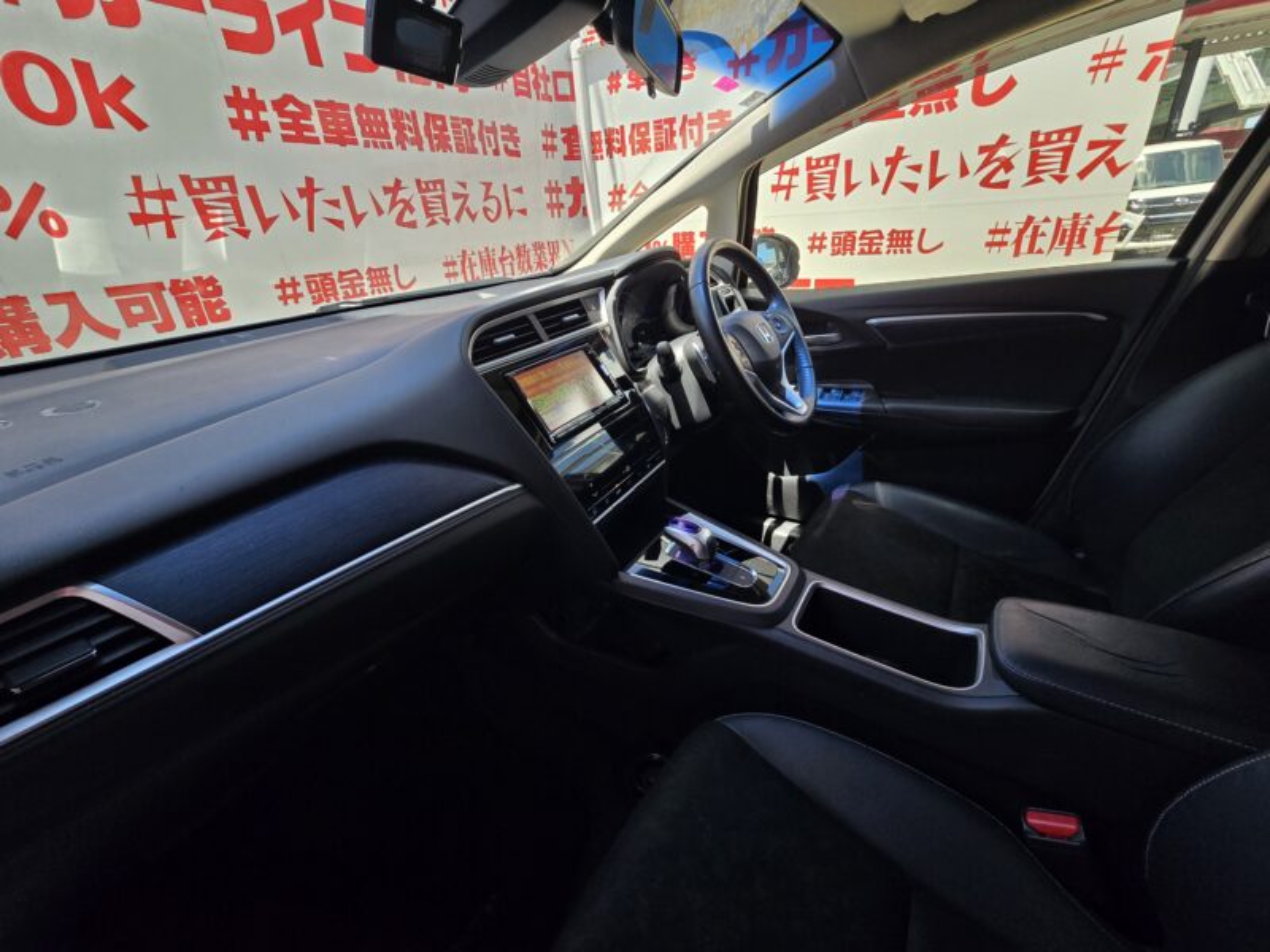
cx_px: 635
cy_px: 476
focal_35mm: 13
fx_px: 477
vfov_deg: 89.9
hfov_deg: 106.2
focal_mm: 2.2
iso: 50
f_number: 2.2
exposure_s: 1/395
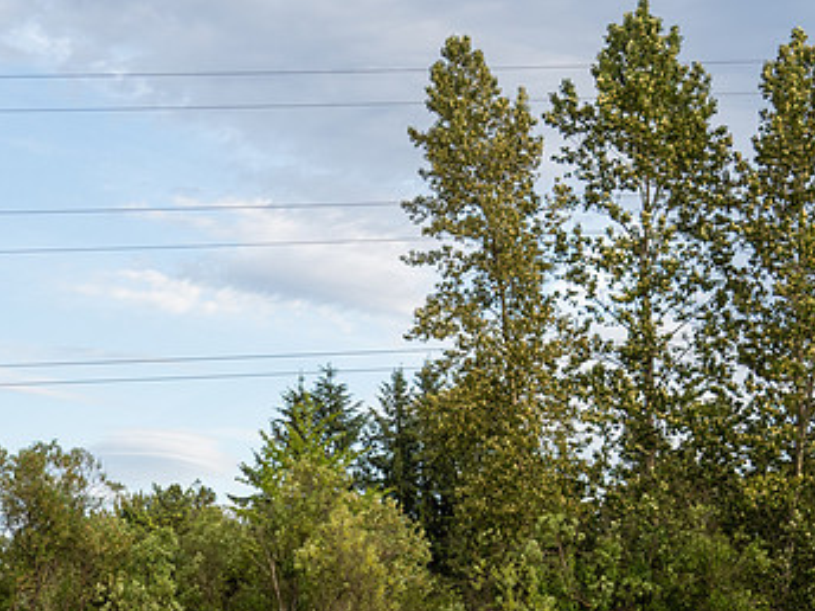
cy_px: 494
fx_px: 3178
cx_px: 431
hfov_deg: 14.6
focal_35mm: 135
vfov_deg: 10.9
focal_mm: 40
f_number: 2.8
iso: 250
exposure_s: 1/1250
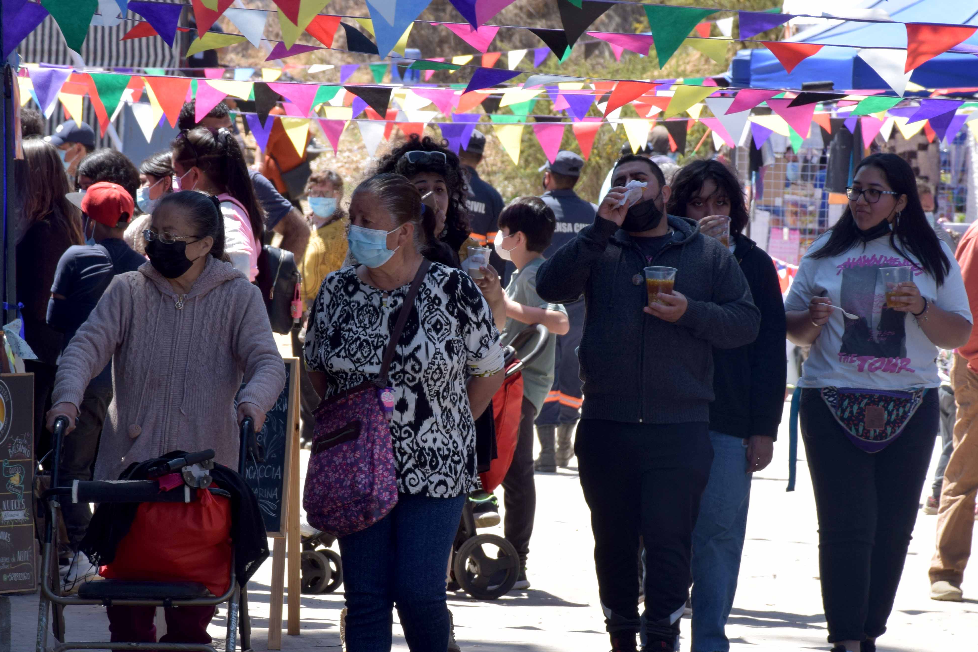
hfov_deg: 8.6
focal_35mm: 240
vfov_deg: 5.7
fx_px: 6514
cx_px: 453
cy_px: 354
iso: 200
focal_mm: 105
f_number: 10
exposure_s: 1/160
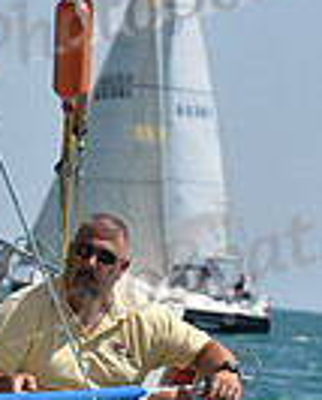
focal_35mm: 552
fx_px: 6553
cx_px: -185
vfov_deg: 3.5
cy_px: 475
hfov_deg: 2.8
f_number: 8
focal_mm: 135
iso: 250
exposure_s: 1/1250
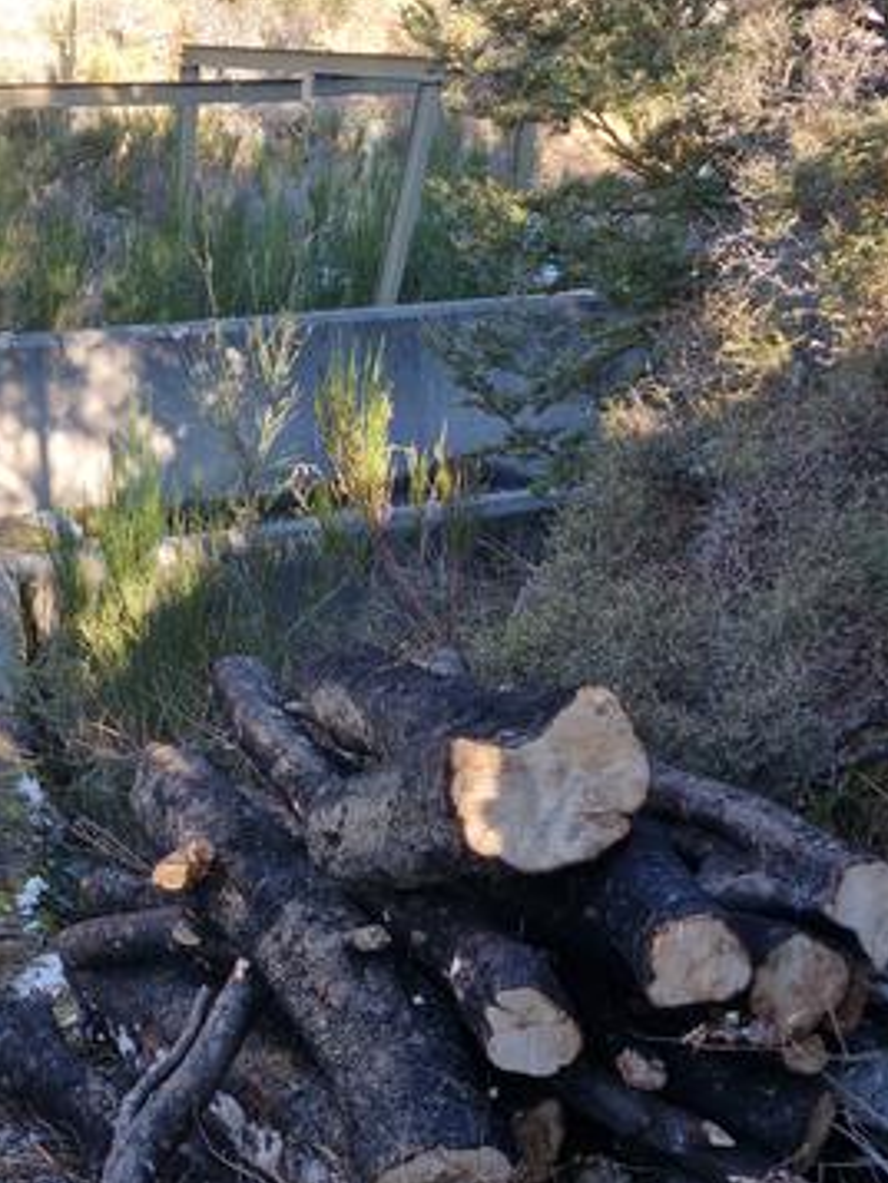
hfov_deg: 25.5
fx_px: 1880
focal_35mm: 55
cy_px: 807
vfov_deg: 34.5
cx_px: 50
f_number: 1.8
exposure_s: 1/193
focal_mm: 5.54
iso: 50
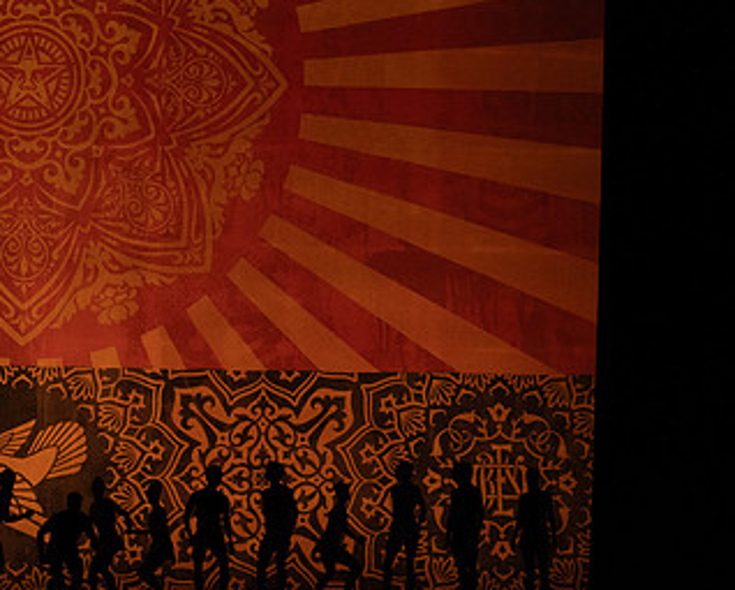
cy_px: 221
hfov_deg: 11.2
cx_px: 81
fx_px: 3723
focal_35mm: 171
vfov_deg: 9.0
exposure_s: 1/400
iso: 6400
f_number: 6.3
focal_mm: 100
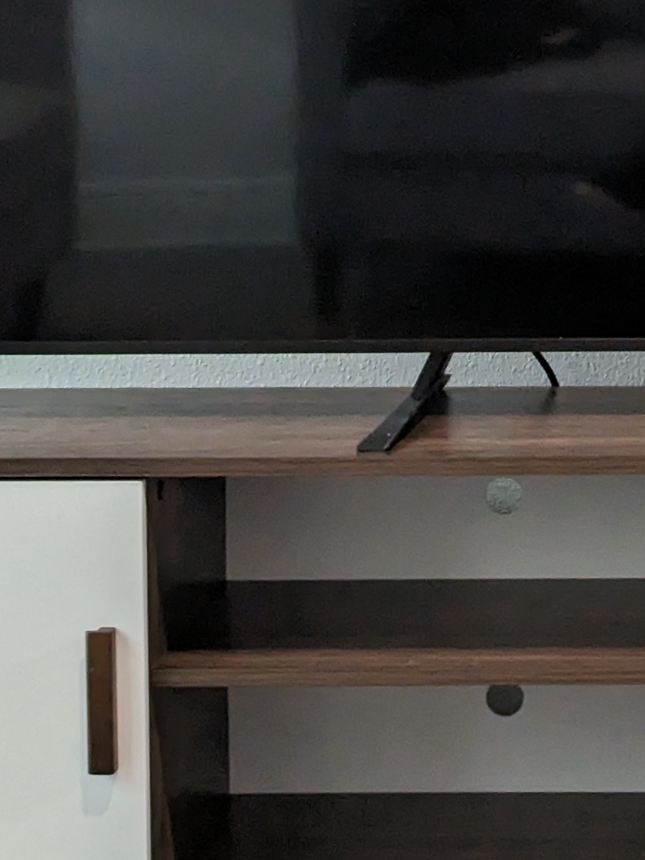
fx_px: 3527
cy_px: 203
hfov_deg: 10.3
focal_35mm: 142
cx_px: 763
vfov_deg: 13.8
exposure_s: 1/24
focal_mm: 6.81
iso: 495
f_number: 1.85
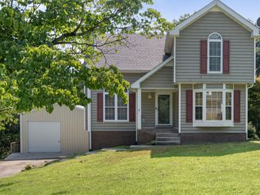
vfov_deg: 34.9
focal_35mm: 41
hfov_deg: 45.3
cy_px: 123
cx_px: 167
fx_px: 308
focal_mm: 19
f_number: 8
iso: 320
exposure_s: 1/200
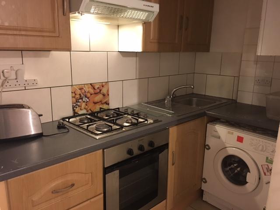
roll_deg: -0.4
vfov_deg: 48.2
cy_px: 105
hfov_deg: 61.7
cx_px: 140
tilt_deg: -12.6
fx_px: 235
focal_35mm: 29
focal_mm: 4.15
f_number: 2.2
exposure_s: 1/17
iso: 500
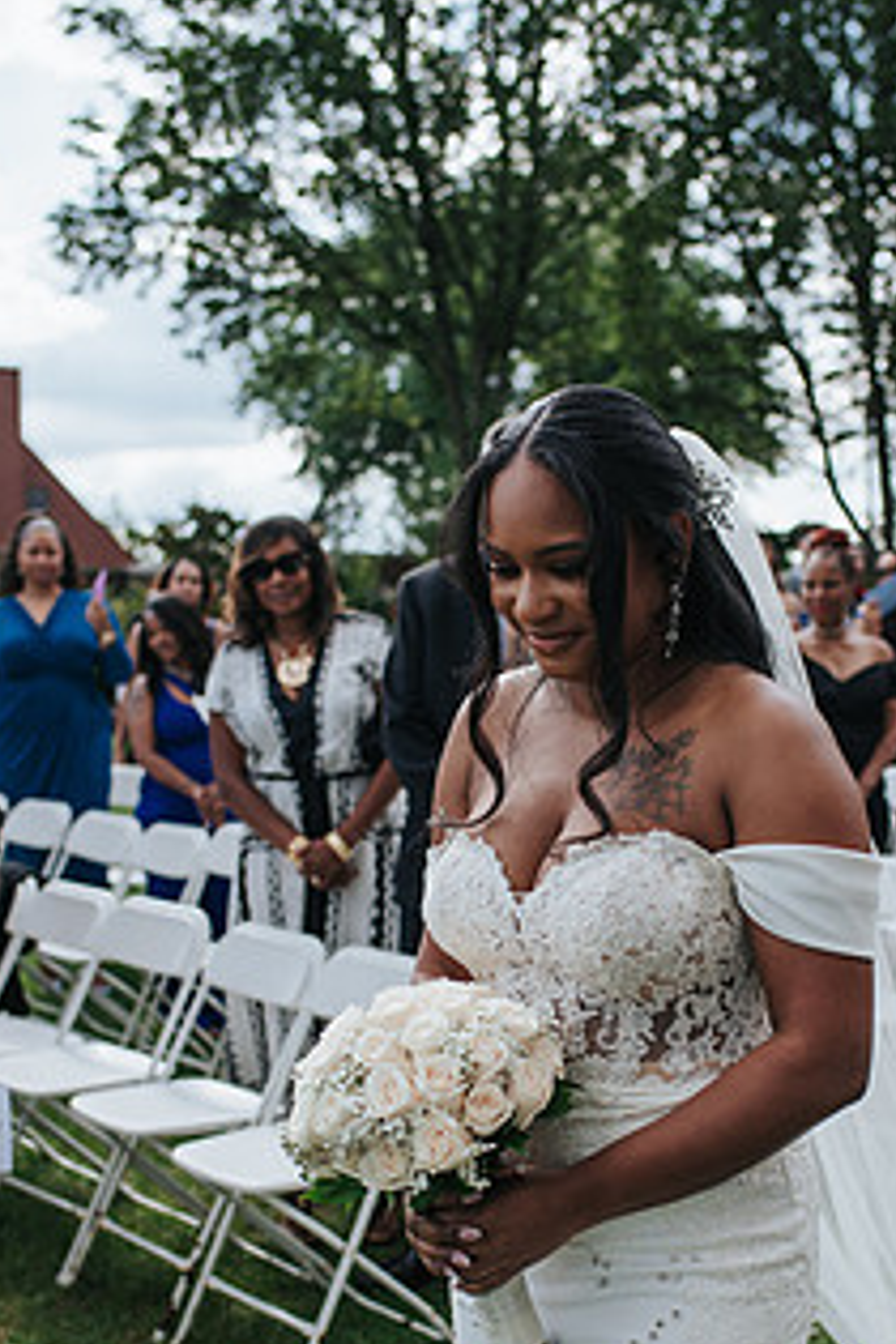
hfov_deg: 26.8
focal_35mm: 50
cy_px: 866
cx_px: 627
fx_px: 1867
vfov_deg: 39.3
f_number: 3.2
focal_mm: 35
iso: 140
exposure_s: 1/1250
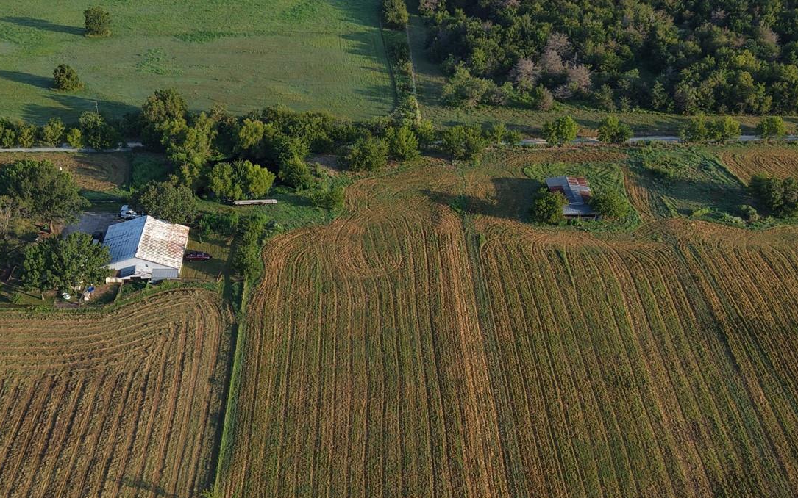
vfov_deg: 26.4
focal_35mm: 48
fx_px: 1044
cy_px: 387
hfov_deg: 41.8
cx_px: 360
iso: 100
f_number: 1.8
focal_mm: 8.67
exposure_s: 1/1250
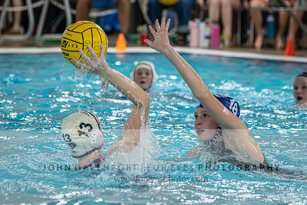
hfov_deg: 7.9
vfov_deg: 5.3
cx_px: 154
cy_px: 68
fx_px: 2226
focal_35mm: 261
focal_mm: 160
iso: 11400
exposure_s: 1/1000
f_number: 4
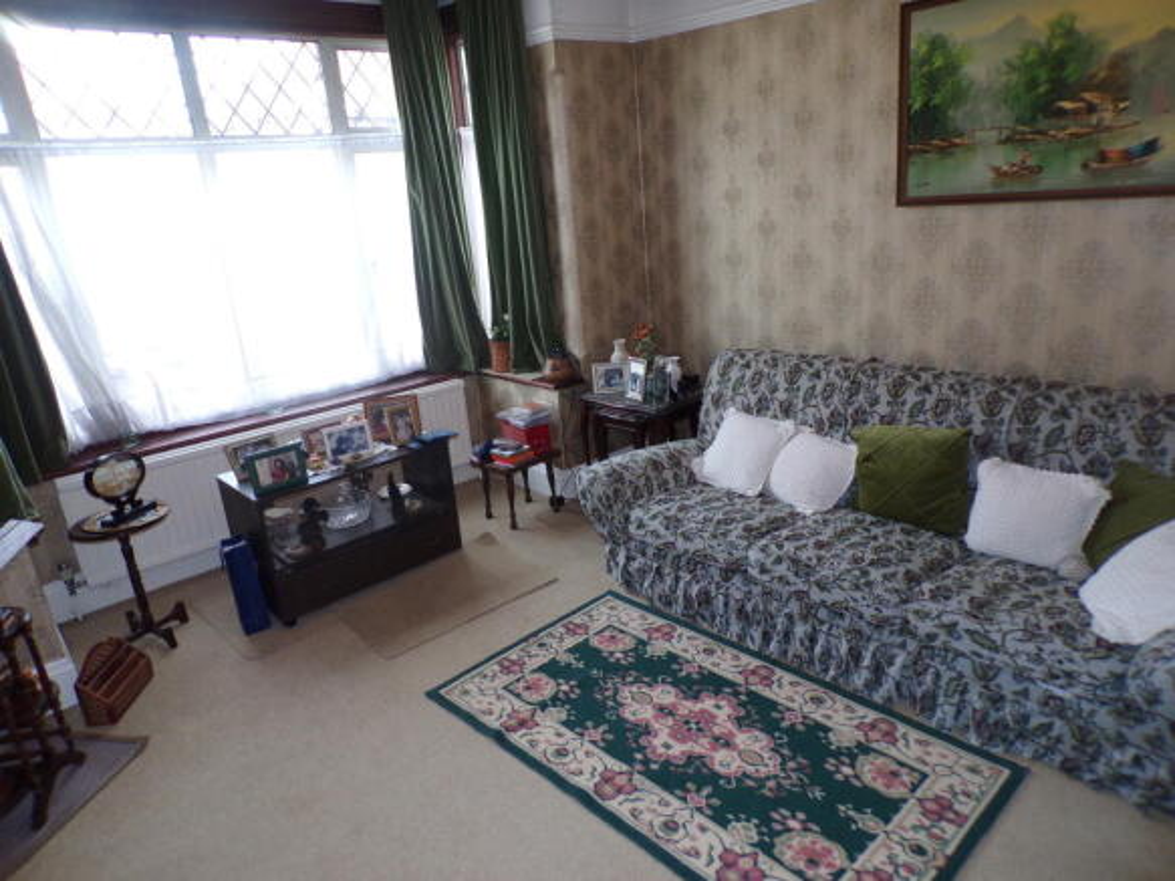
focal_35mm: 24
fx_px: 814
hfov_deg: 71.6
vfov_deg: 56.8
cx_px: 588
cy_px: 440
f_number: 3
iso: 129
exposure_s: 1/34
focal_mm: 4.3
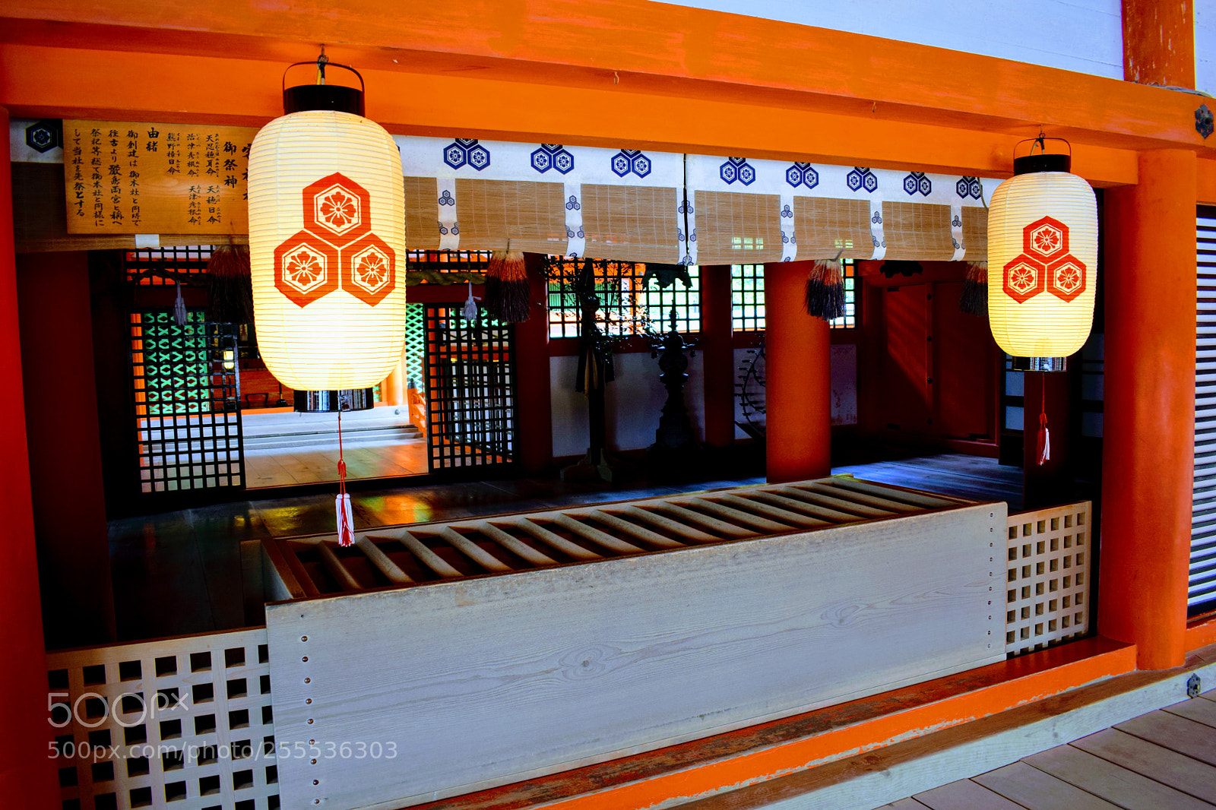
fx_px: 912
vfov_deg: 47.9
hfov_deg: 67.4
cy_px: 405
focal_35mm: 27
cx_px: 608
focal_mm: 18
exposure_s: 1/60
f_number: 4
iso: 500
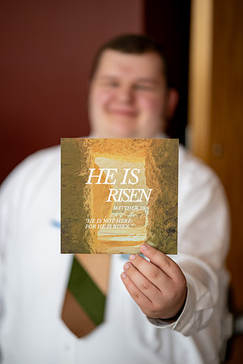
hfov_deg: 13.0
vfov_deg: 19.5
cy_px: 182
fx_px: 1063
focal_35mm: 105
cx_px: 122
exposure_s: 1/400
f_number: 1.4
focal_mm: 105
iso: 100
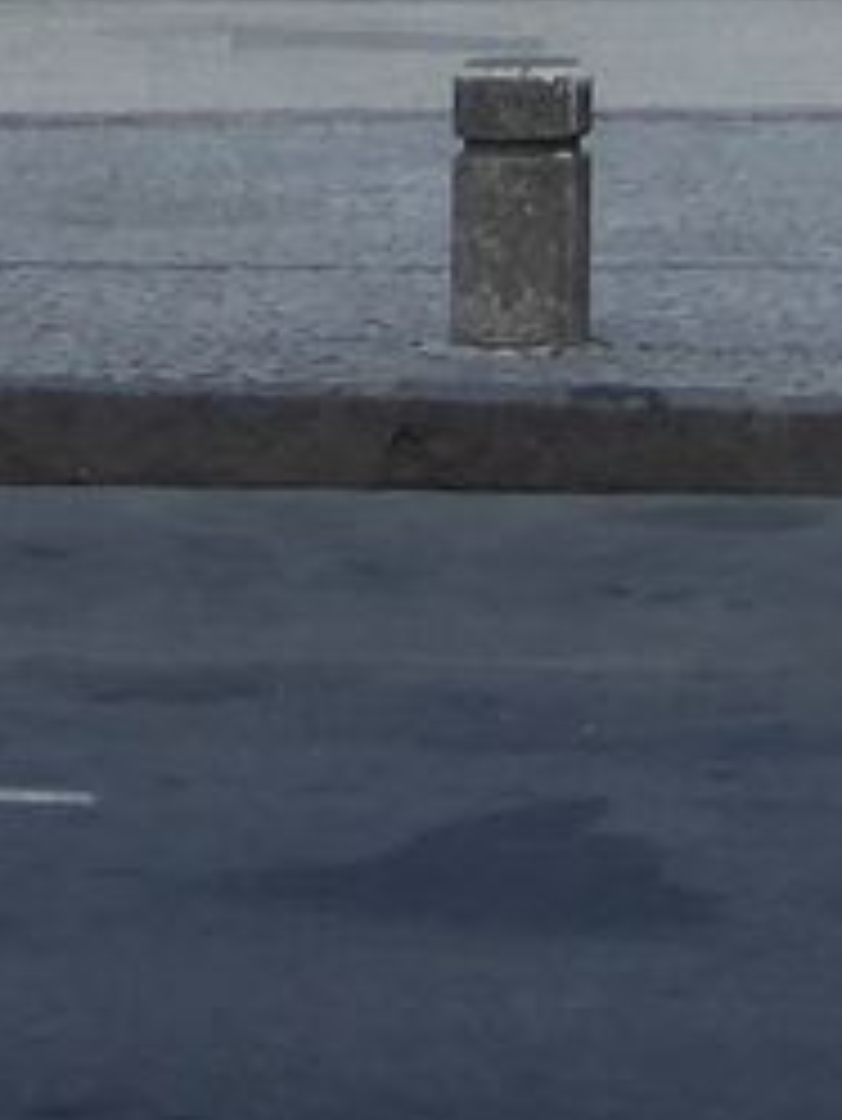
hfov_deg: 5.0
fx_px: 9559
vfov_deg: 6.2
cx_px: 1184
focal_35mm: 295
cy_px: -2267
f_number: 3.9
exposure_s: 1/640
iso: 80
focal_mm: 7.8
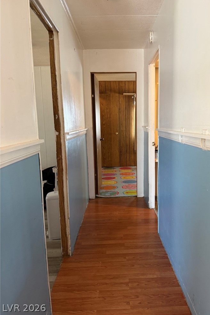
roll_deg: +1.6
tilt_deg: -7.5
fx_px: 228
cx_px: 123
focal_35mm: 26
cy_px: 151
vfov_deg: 69.4
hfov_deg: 49.3
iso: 320
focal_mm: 6.76
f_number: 1.78
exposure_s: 1/60
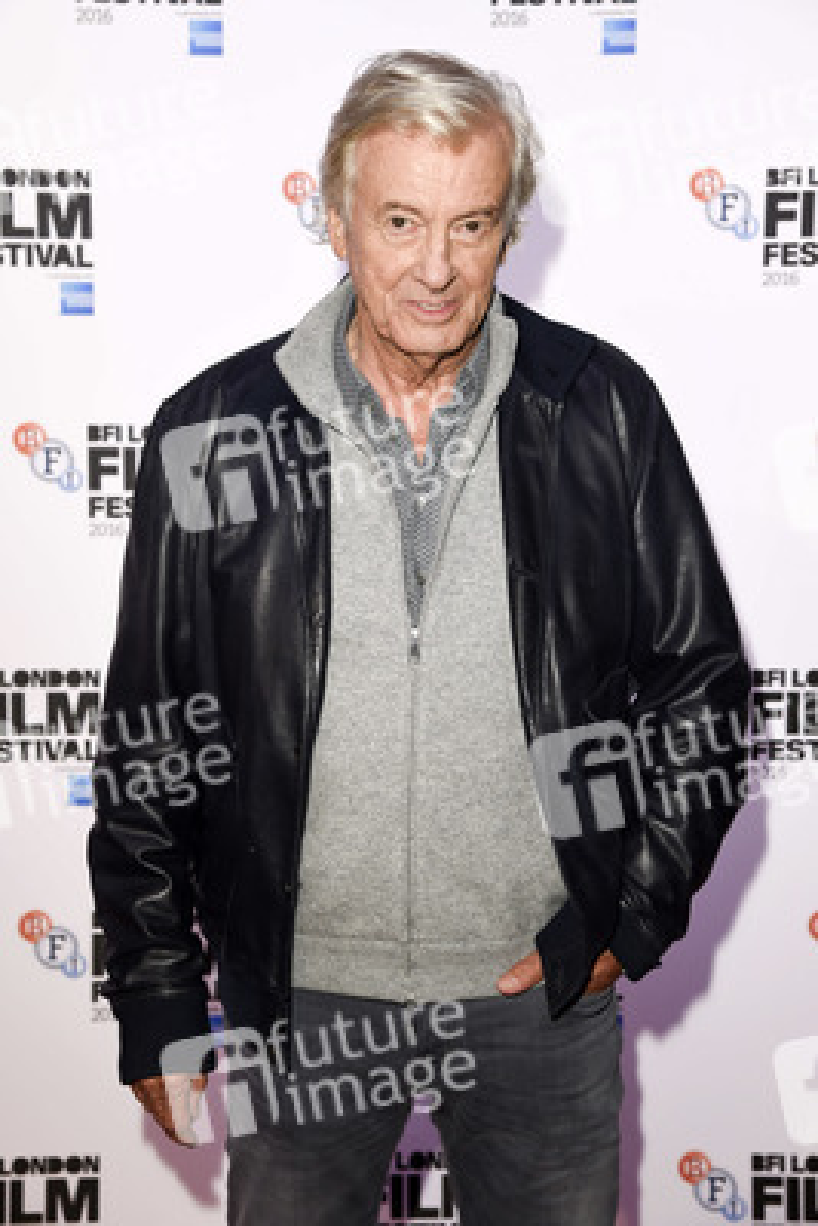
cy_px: 613
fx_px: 2213
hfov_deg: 20.9
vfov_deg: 30.9
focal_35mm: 65
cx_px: 409
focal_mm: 65
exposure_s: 1/250
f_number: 5.6
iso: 640
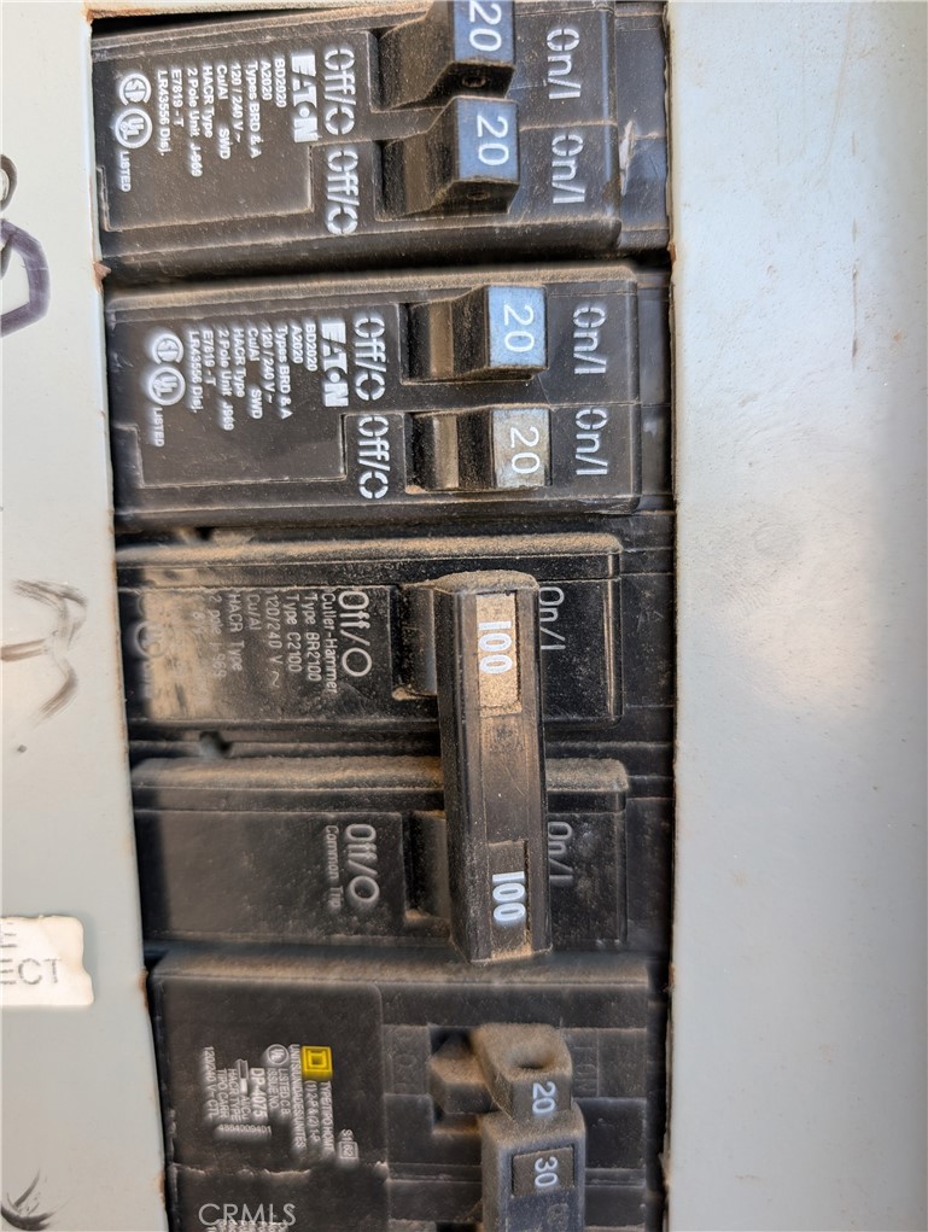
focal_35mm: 24
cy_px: 616
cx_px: 464
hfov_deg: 56.9
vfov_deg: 71.5
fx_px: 856
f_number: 1.68
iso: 184
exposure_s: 1/270
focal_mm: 6.9
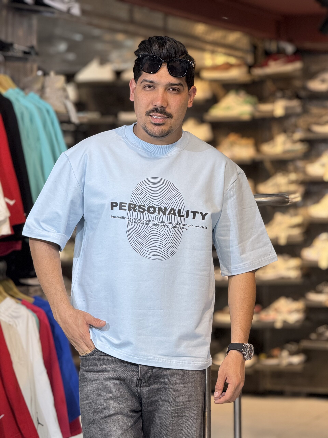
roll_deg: -0.9
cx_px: 164
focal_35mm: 120
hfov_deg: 12.3
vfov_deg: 16.4
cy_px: 219
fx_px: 1516
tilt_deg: -0.4
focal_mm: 15.66
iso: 160
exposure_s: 1/100
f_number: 2.8
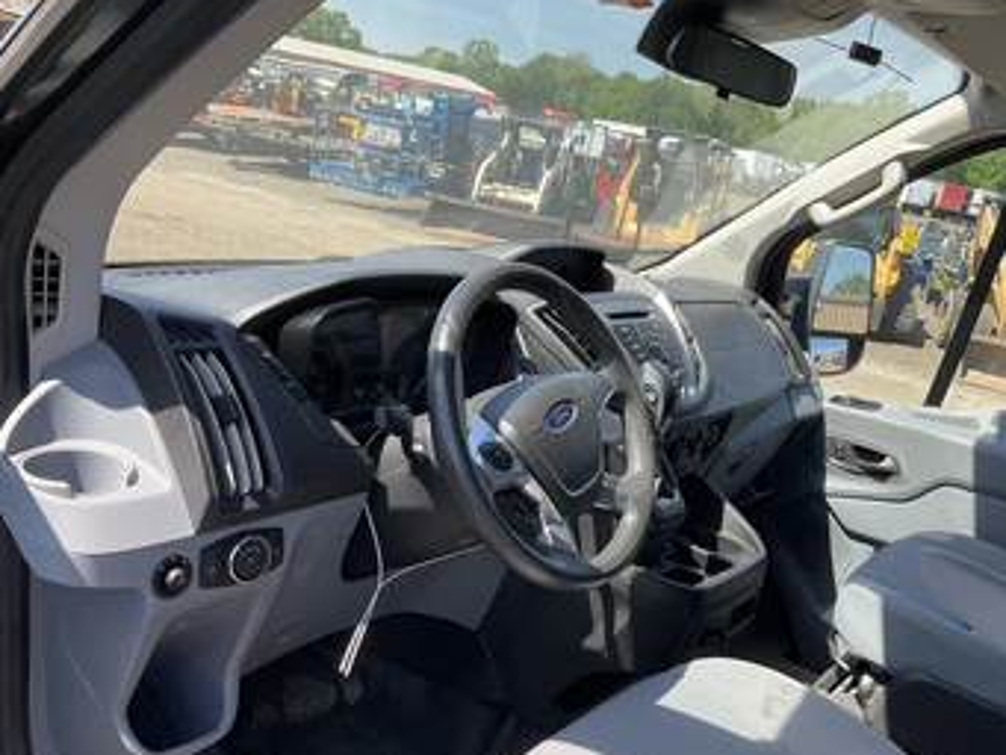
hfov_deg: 53.8
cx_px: 566
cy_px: 416
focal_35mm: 34
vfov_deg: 41.8
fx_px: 988
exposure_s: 1/473
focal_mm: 3
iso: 25
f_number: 1.8
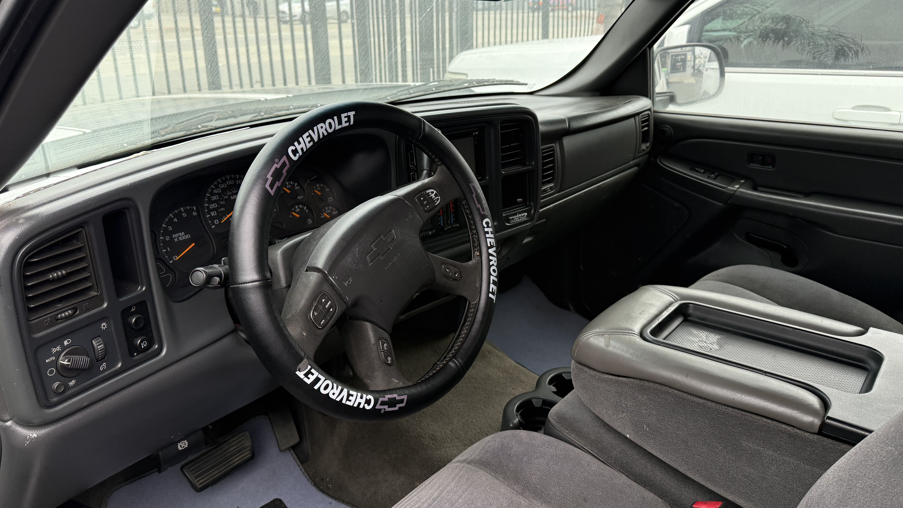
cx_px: 456
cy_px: 219
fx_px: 646
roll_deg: -0.4
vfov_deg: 42.8
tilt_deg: -18.5
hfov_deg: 69.9
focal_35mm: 27
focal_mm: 6.76
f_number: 1.78
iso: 125
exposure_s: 1/220
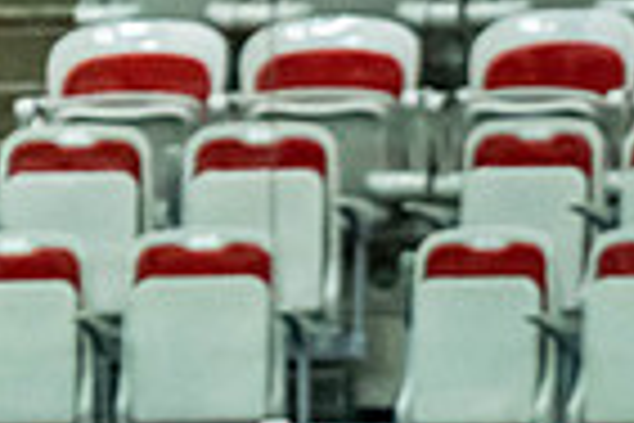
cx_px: 1360
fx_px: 14070
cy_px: 969
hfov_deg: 2.6
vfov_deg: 1.7
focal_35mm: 799
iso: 2500
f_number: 2.8
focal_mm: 135
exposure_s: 1/640
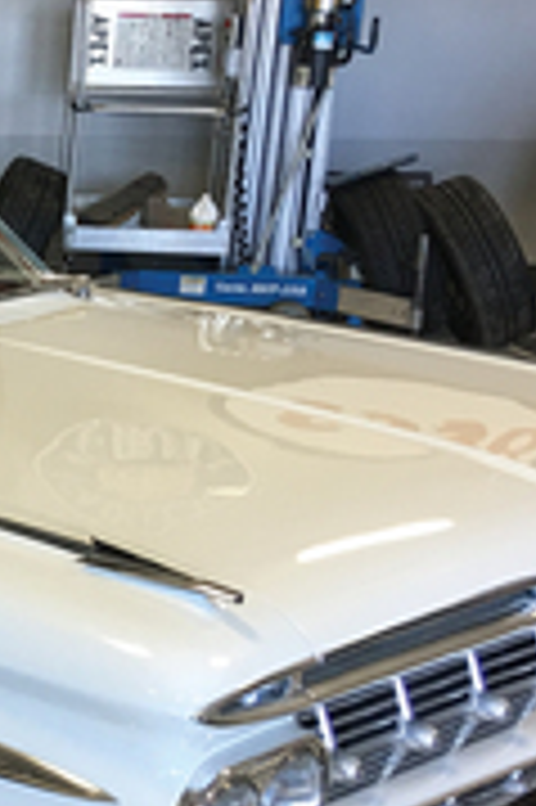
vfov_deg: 22.6
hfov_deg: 13.8
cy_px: 464
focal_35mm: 90
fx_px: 2014
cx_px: -385
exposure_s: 1/30
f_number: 2.2
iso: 32
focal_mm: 4.15
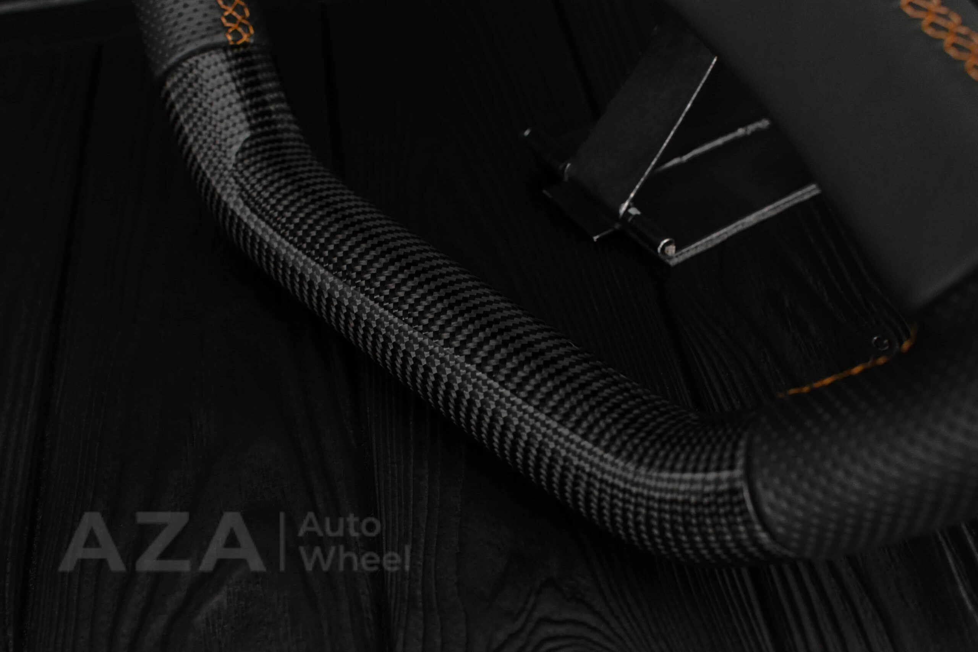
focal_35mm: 52
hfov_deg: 37.8
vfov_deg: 25.8
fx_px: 1426
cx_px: 489
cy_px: 326
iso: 500
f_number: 6.3
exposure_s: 1/125
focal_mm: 35
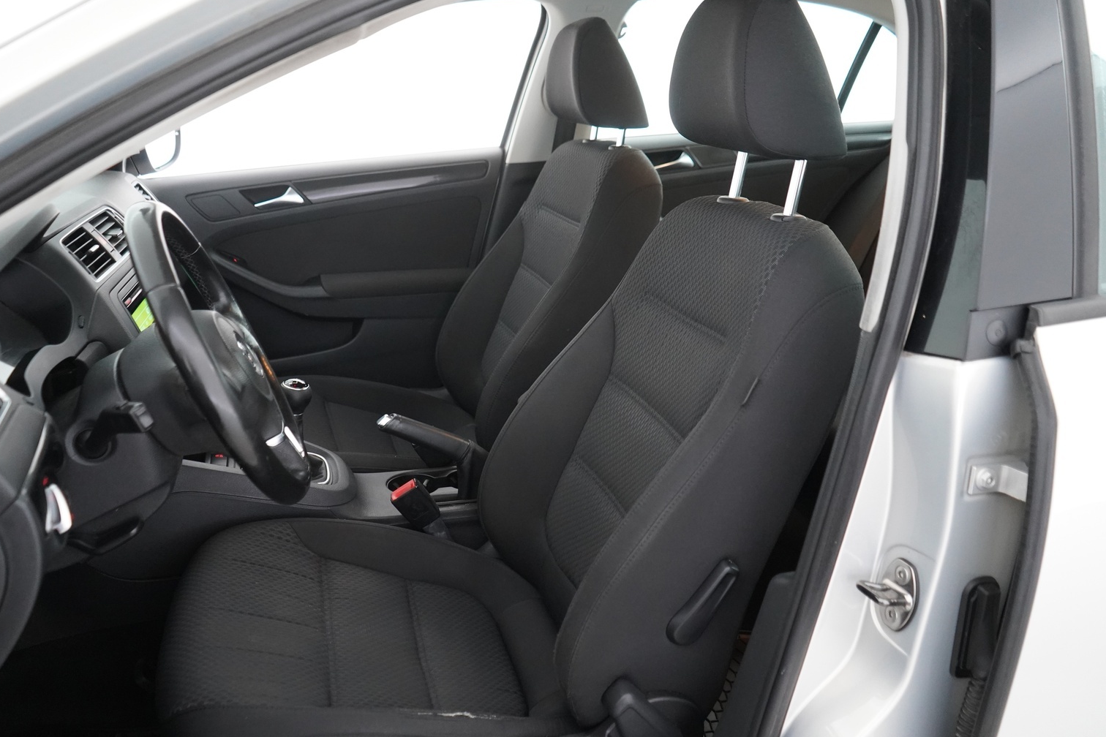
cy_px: 390
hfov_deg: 61.9
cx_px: 523
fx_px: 922
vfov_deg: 43.6
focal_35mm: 30
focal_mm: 28
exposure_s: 1/40
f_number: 3.5
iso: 5000
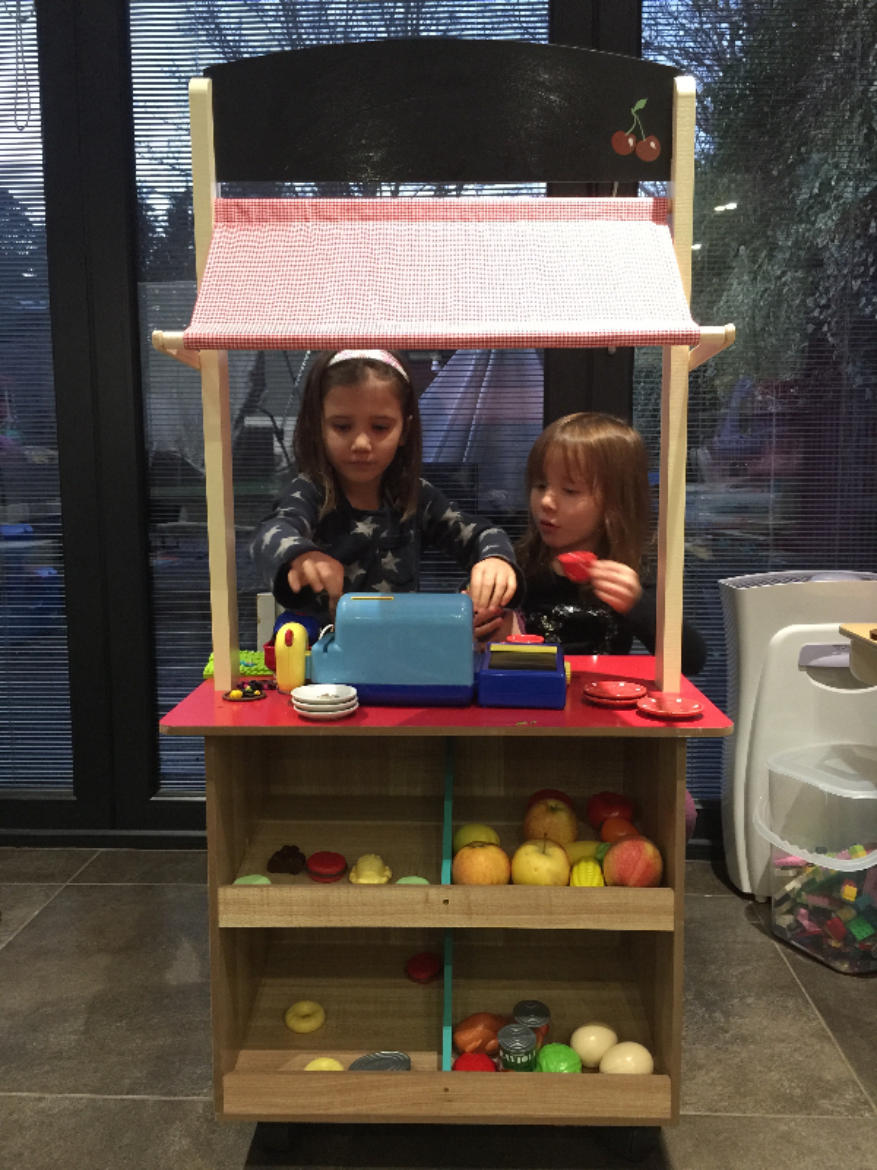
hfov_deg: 48.2
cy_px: 585
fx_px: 980
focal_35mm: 29
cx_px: 438
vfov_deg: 61.7
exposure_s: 1/10
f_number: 2.2
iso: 125
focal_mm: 4.15
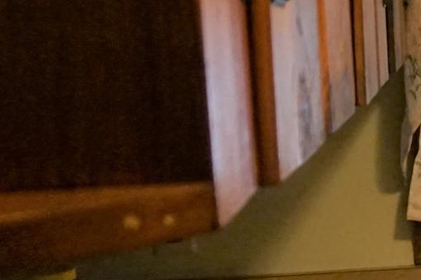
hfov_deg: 16.7
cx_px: 802
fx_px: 1133
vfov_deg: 14.1
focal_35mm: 97
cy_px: 142
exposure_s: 1/160
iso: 1600
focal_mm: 16
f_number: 3.5
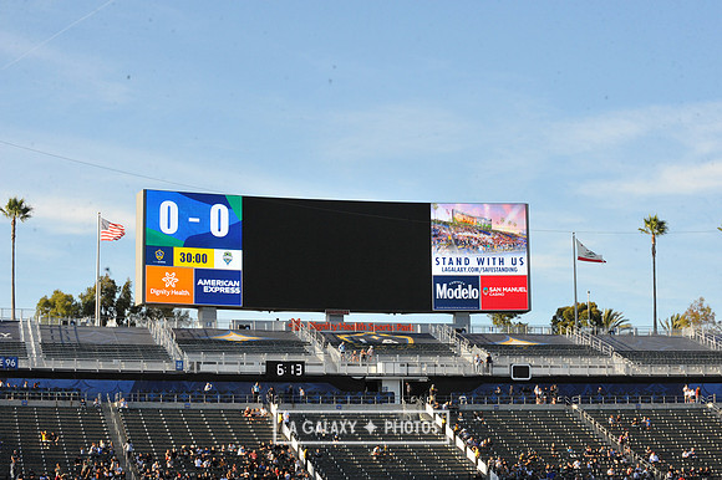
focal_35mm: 80
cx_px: 361
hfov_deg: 25.4
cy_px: 240
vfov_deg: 17.0
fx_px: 1603
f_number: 14
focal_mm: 80
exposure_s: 1/800
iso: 1600
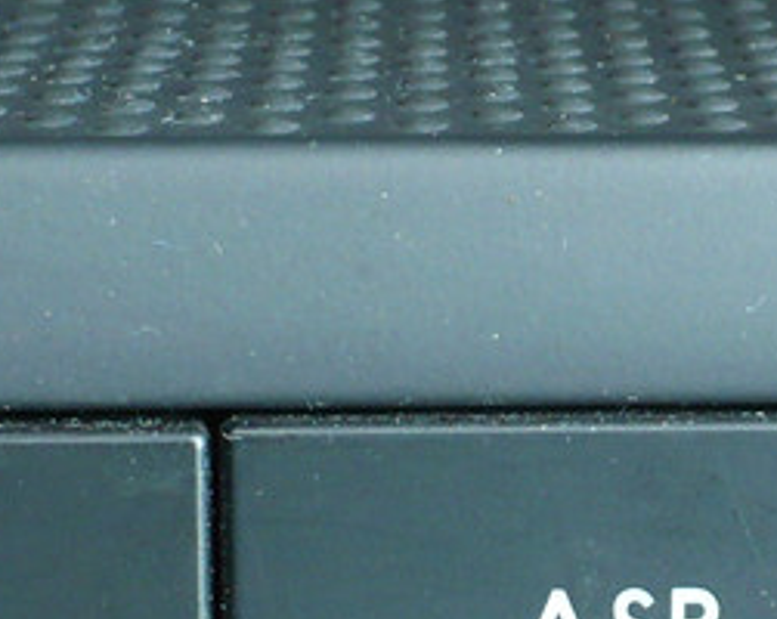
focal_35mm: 177
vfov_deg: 8.6
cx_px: 697
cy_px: 678
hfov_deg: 10.9
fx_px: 4064
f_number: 3
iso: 200
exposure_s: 1/20
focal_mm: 7.9
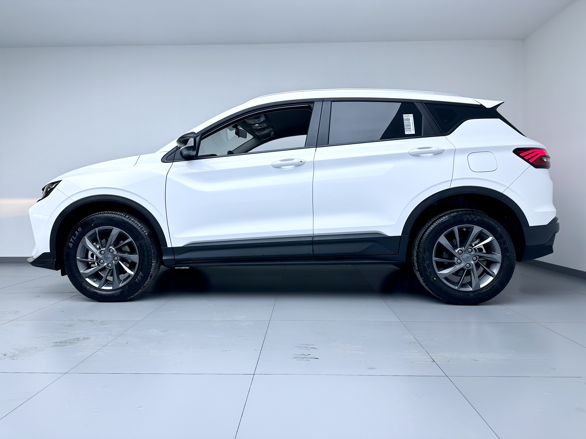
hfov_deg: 71.6
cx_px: 293
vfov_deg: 56.8
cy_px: 220
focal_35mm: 24
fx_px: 406
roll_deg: +0.0
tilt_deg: -2.3
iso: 80
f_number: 1.78
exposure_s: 1/441
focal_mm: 6.86
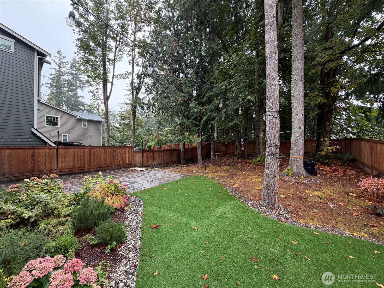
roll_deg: +1.2
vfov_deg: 85.7
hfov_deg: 102.1
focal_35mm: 14
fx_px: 155
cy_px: 144
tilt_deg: +0.8
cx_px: 192
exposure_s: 1/121
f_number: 2.2
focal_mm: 2.22
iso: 64
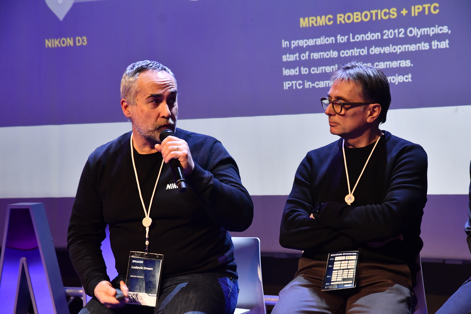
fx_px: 1138
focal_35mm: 87
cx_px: 236
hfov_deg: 23.4
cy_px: 157
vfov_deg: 15.7
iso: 1600
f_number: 5.6
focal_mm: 58
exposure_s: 1/100
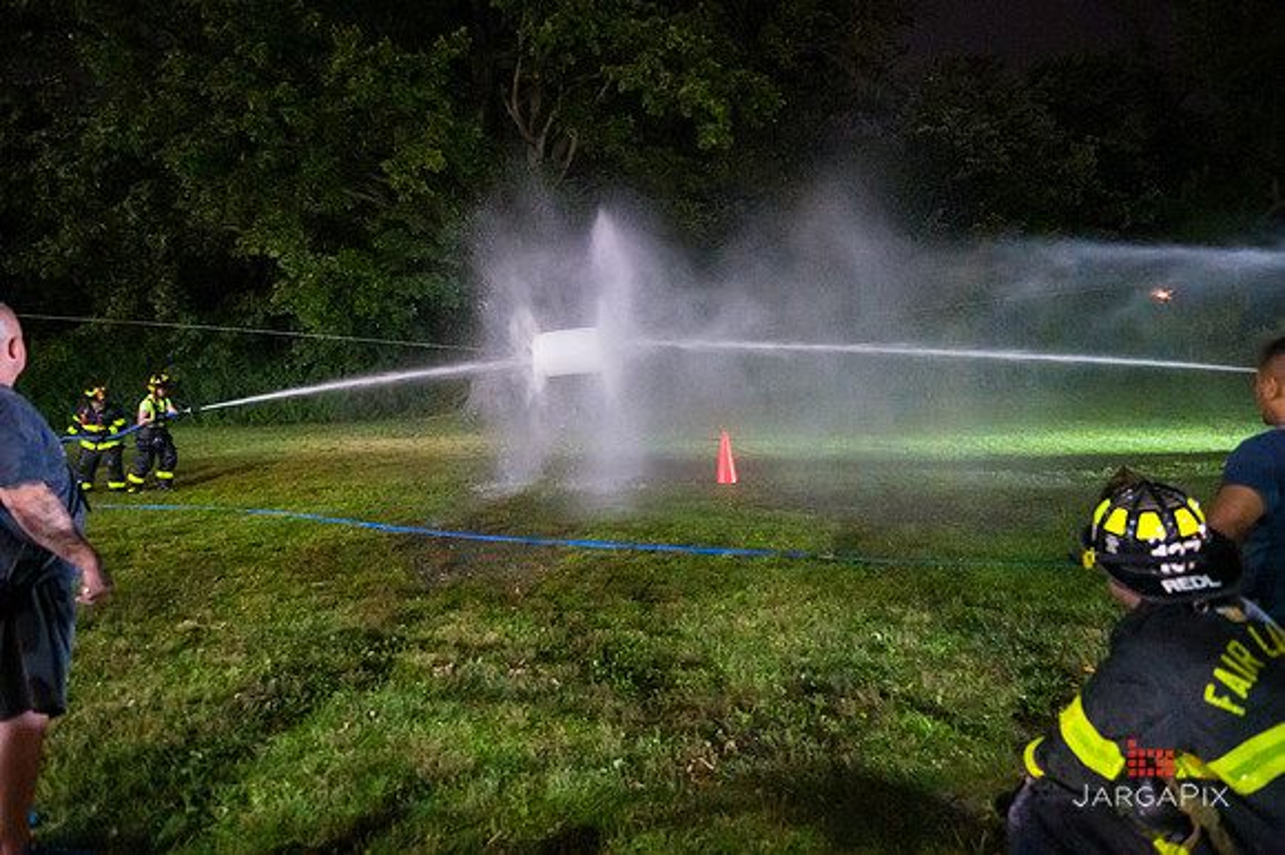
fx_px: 856
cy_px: 428
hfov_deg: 73.8
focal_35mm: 24
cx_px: 642
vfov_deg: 53.1
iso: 12800
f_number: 3.2
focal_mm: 24
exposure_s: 1/200
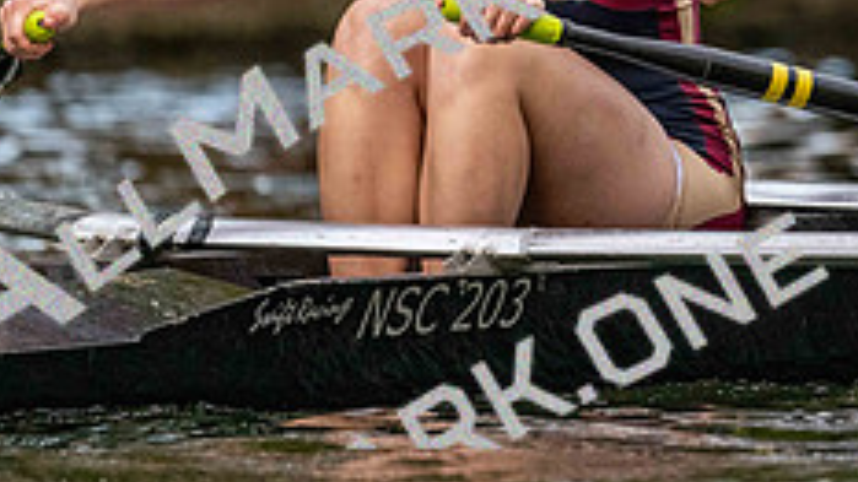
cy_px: -182
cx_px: 685
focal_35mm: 1043
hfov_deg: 2.1
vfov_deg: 1.2
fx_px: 23726
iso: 2800
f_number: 4.5
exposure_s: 1/2500
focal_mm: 400
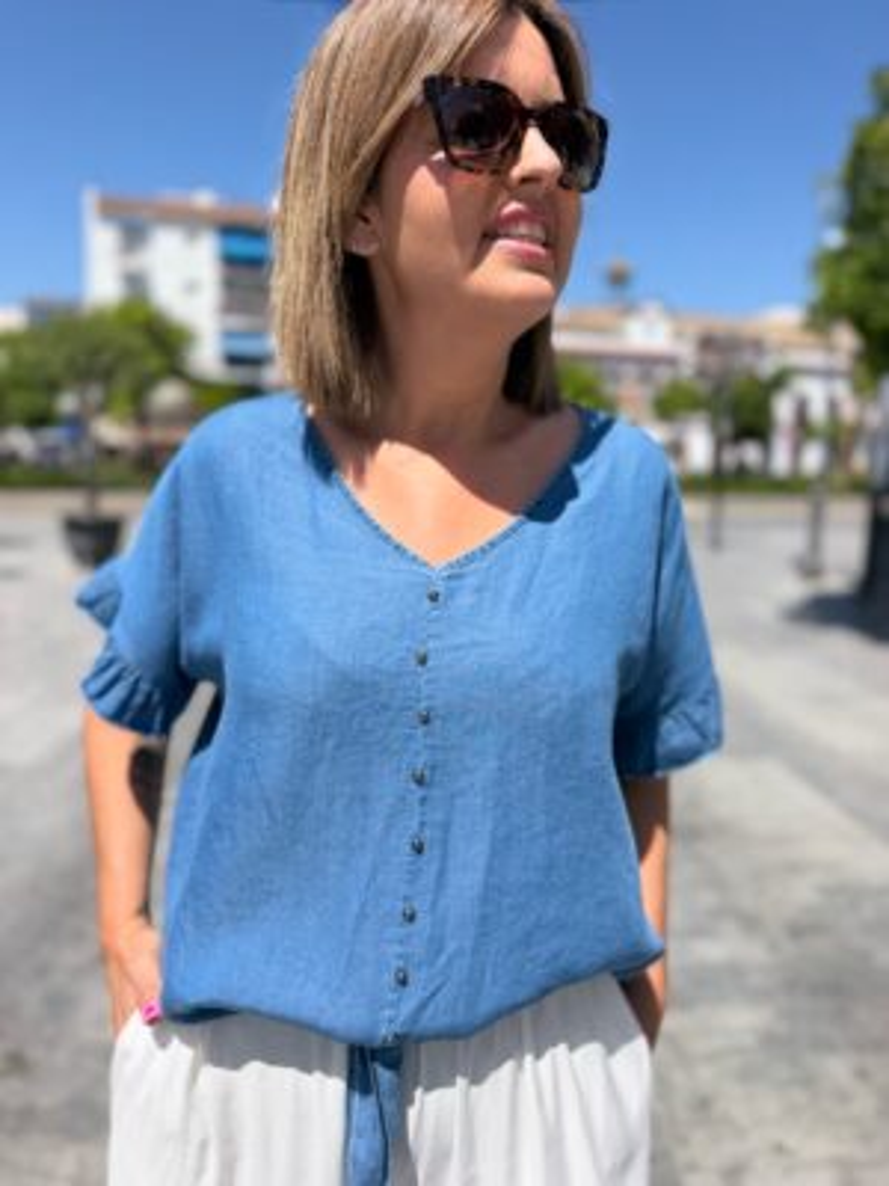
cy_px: 593
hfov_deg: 56.8
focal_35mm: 24
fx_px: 822
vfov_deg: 71.6
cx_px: 444
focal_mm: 6.76
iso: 80
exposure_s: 1/4975
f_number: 1.78
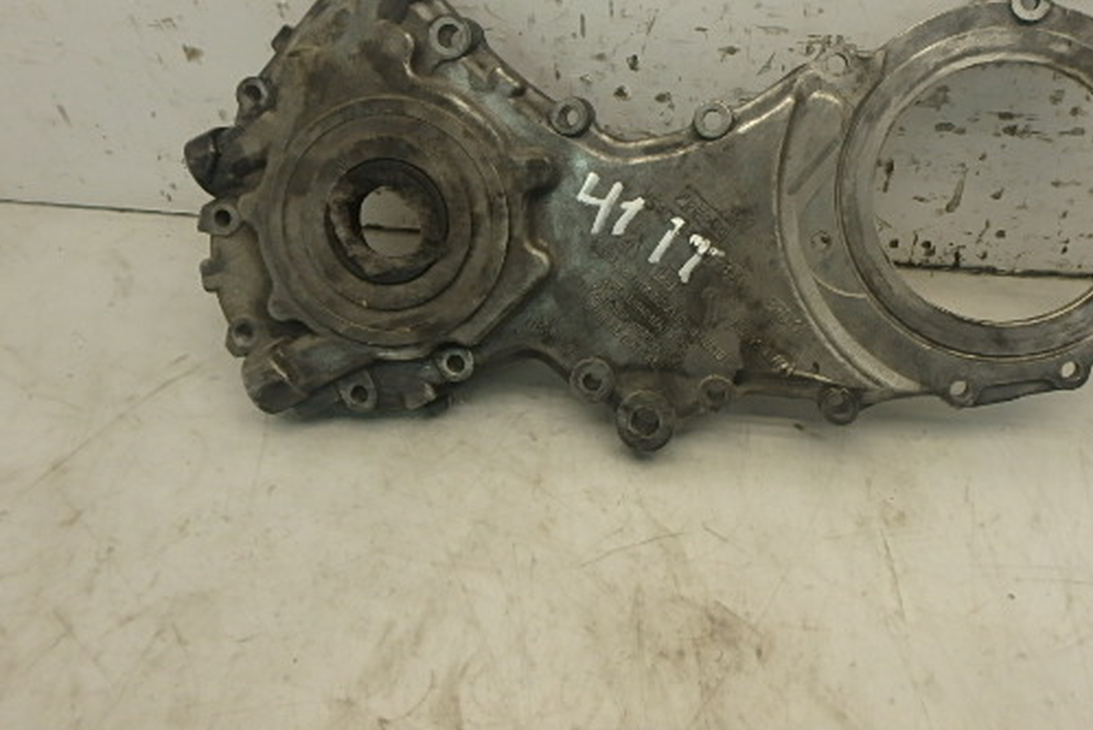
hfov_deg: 64.7
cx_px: 666
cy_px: 228
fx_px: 850
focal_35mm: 28
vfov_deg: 45.5
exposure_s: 1/60
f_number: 3.5
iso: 200
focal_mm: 3.7
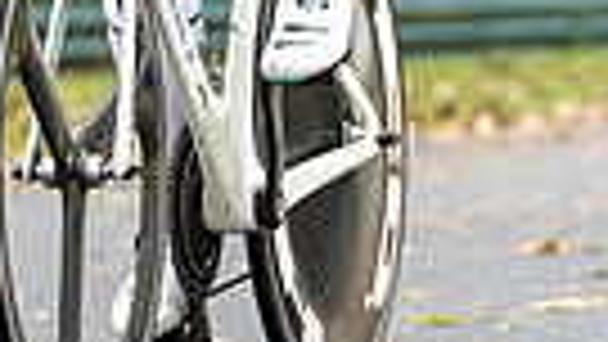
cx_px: 194
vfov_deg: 2.5
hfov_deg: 4.5
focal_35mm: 482
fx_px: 7772
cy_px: -268
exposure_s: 1/1000
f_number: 2.8
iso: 1000
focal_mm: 107
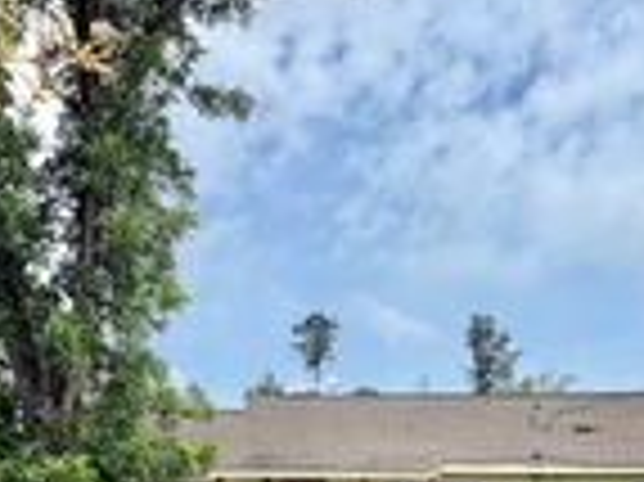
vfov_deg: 28.2
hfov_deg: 38.9
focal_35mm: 49
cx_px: 351
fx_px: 911
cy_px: 462
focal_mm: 2.22
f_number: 2.2
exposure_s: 1/1125
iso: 20
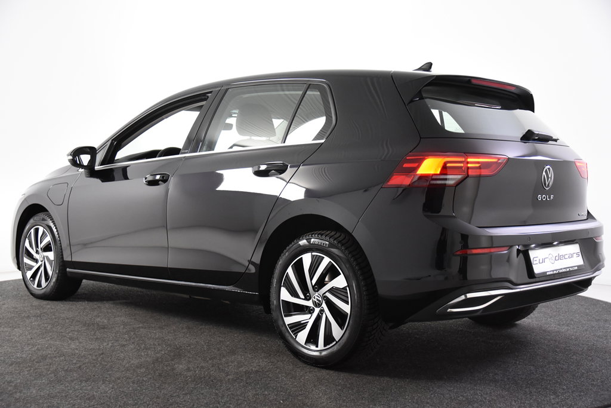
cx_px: 306
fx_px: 789
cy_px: 204
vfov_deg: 29.0
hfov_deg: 42.3
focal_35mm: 46
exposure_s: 1/60
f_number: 4
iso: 1600
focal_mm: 31
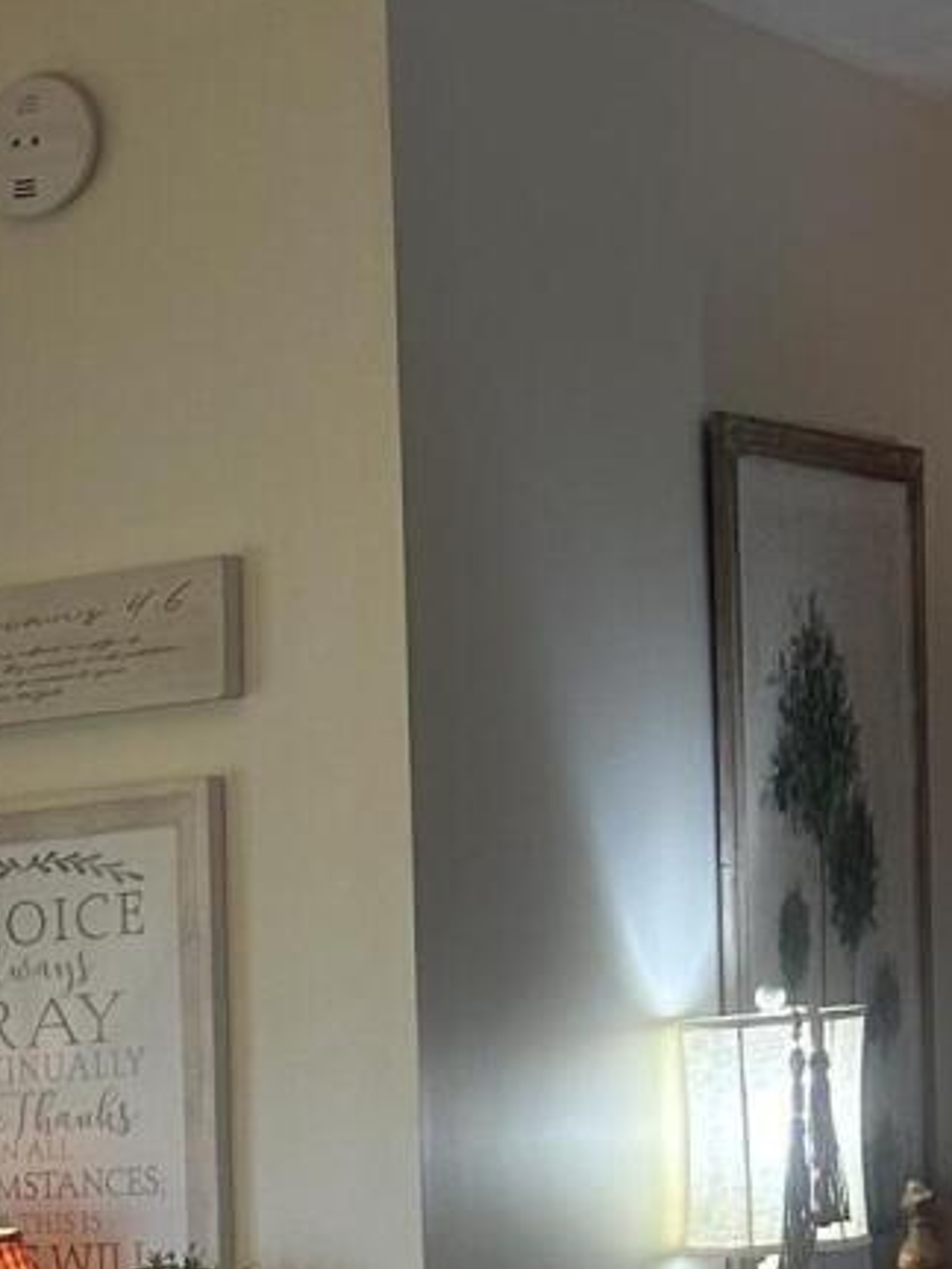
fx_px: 4070
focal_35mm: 111
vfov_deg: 16.9
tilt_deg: -5.9
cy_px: 1539
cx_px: -1061
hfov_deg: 11.7
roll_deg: +3.8
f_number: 1.78
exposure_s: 1/120
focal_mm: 6.86
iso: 100
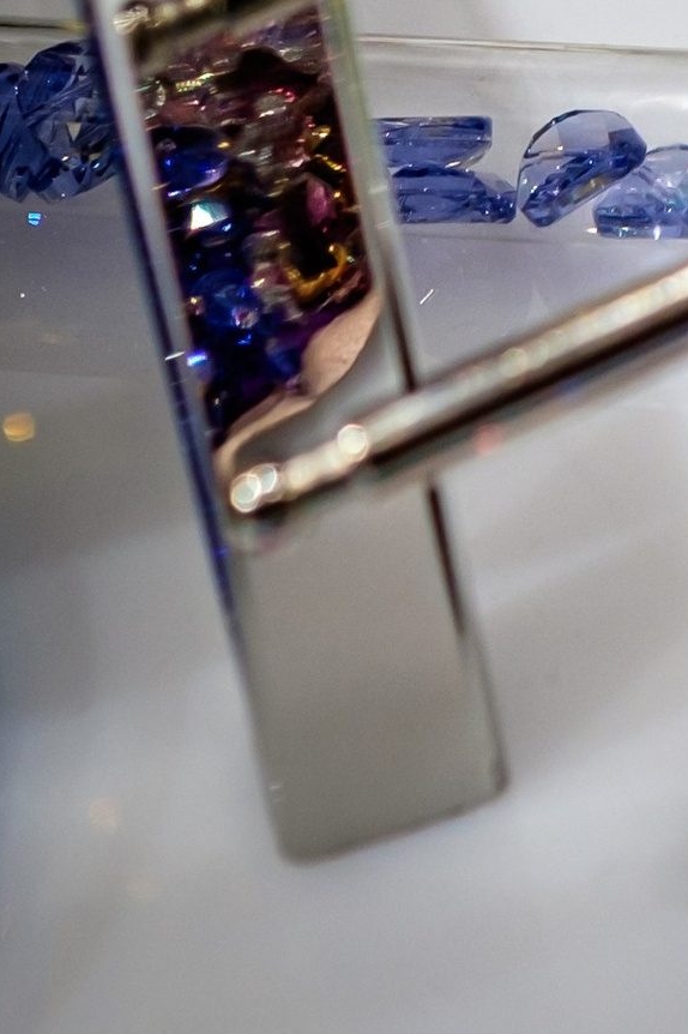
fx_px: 4475
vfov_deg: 12.2
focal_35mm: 156
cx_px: 1432
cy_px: -787
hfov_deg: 8.3
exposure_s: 1/250
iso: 400
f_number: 3.2
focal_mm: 23
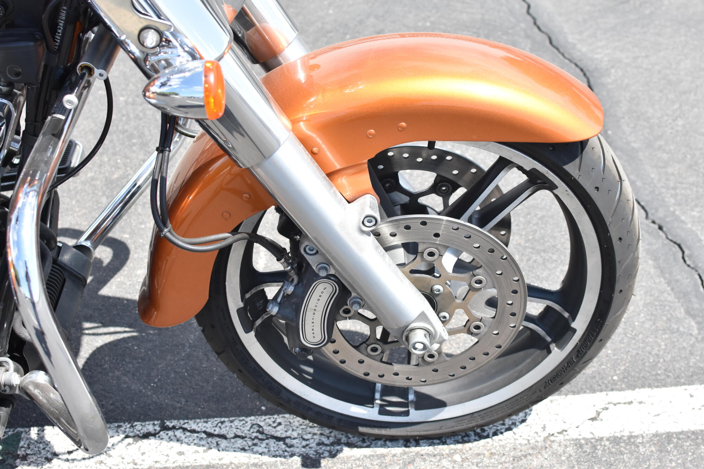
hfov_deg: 37.9
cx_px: 352
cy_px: 234
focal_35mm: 52
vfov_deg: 25.7
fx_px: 1027
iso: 800
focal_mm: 35
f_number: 4.5
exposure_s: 1/2500
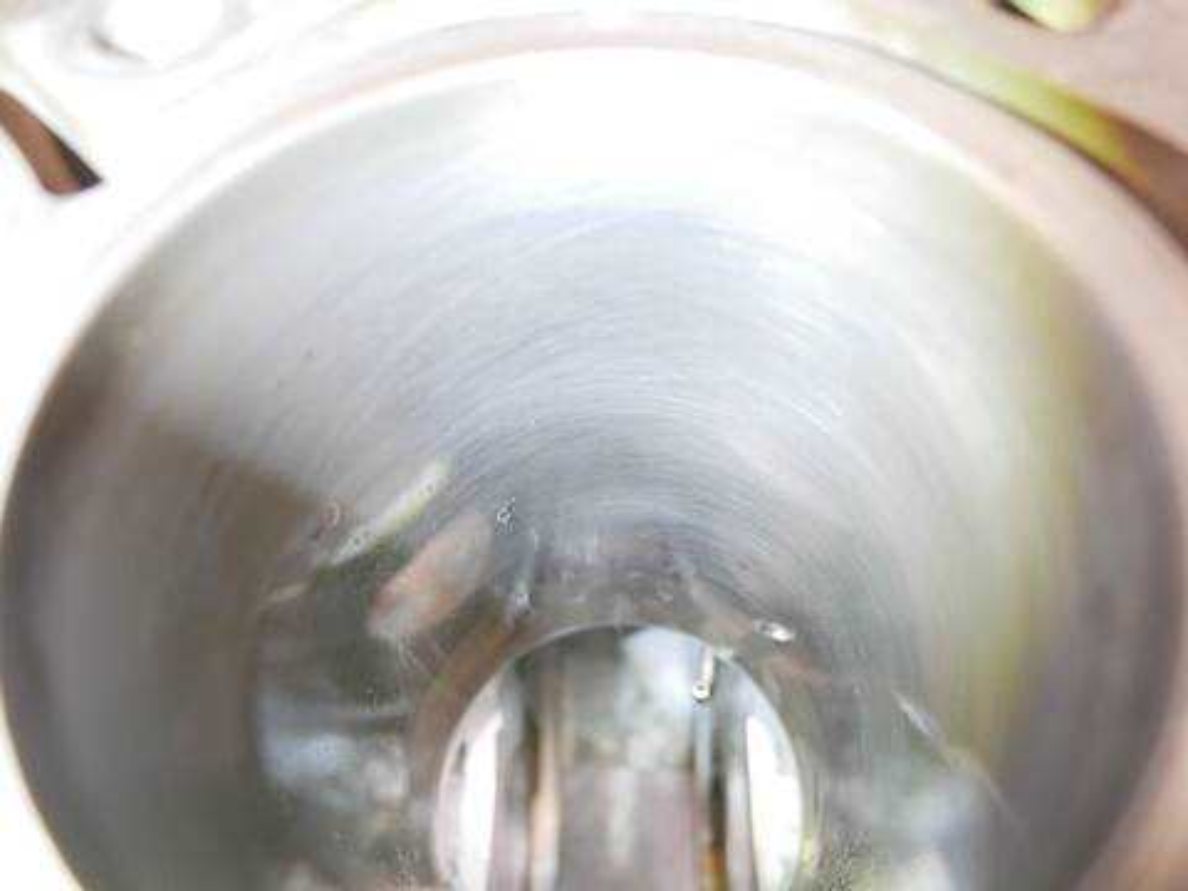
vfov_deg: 56.8
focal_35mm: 24
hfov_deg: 71.6
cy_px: 446
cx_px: 594
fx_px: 824
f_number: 3.5
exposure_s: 1/60
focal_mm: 12
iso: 2000
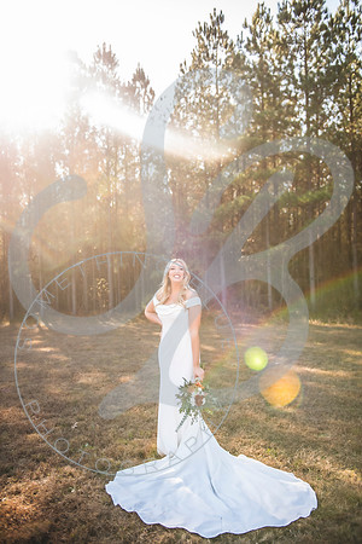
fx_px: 468
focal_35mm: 31
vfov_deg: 60.3
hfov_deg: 42.3
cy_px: 272
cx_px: 181
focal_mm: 31
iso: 100
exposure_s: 1/250
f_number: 2.8
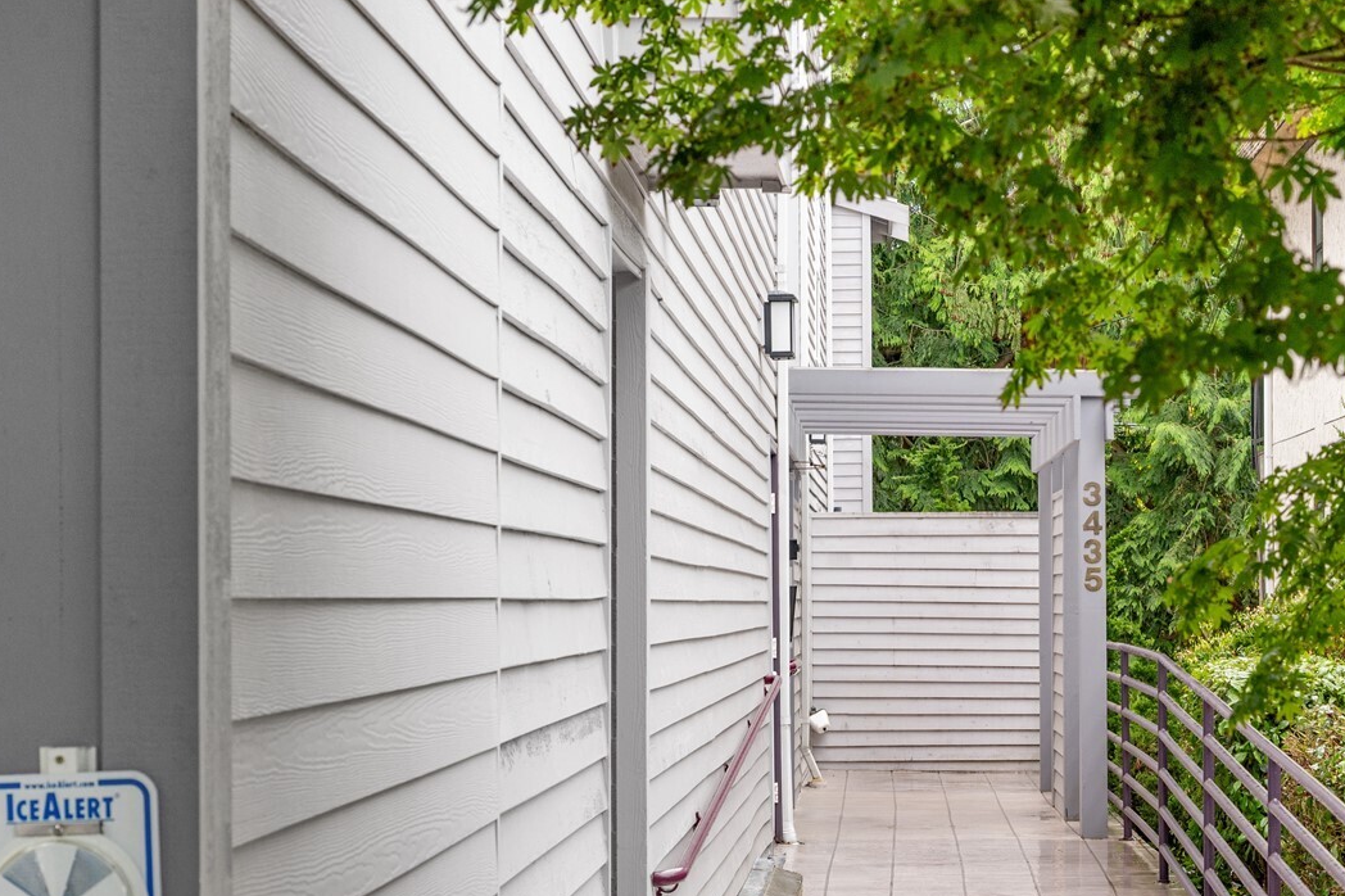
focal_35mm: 81
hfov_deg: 24.9
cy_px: 612
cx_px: 929
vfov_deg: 16.8
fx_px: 3025
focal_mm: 50
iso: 250
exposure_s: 1/40
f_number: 9
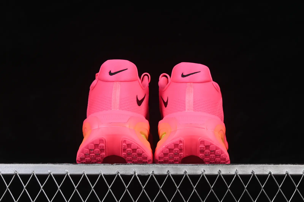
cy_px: 101
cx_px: 152
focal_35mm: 75
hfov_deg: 27.0
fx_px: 633
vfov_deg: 18.2
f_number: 8
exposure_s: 1/80
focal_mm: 50
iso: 160
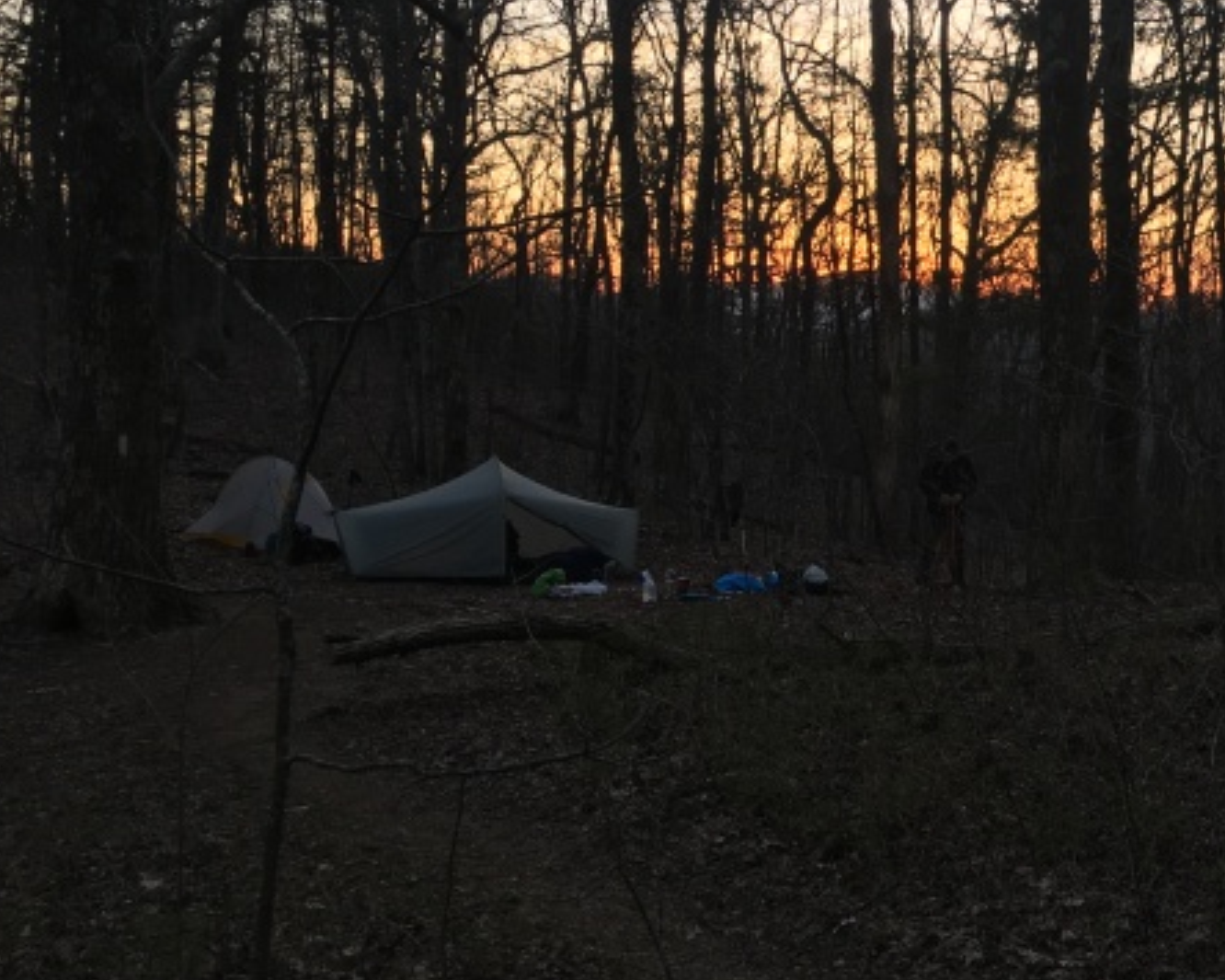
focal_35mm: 51
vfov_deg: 29.7
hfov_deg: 34.9
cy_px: 464
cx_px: 1062
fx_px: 1849
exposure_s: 1/120
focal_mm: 4.15
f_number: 2.2
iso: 32
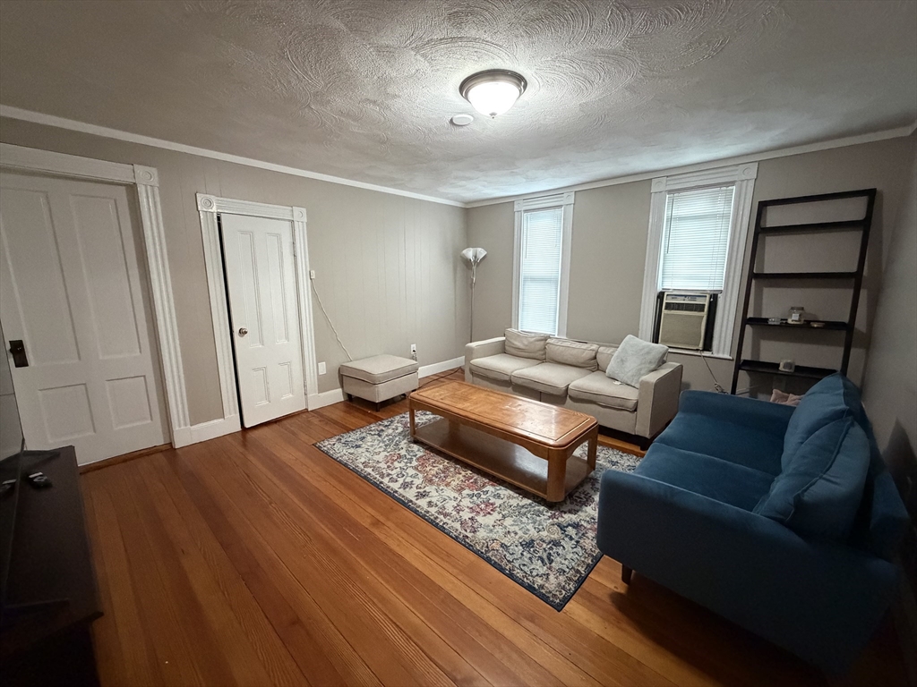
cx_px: 458
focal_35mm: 14
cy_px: 344
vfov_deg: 85.7
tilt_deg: -10.1
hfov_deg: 102.1
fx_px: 371
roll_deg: +0.6
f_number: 2.2
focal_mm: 2.22
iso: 1250
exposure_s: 1/60
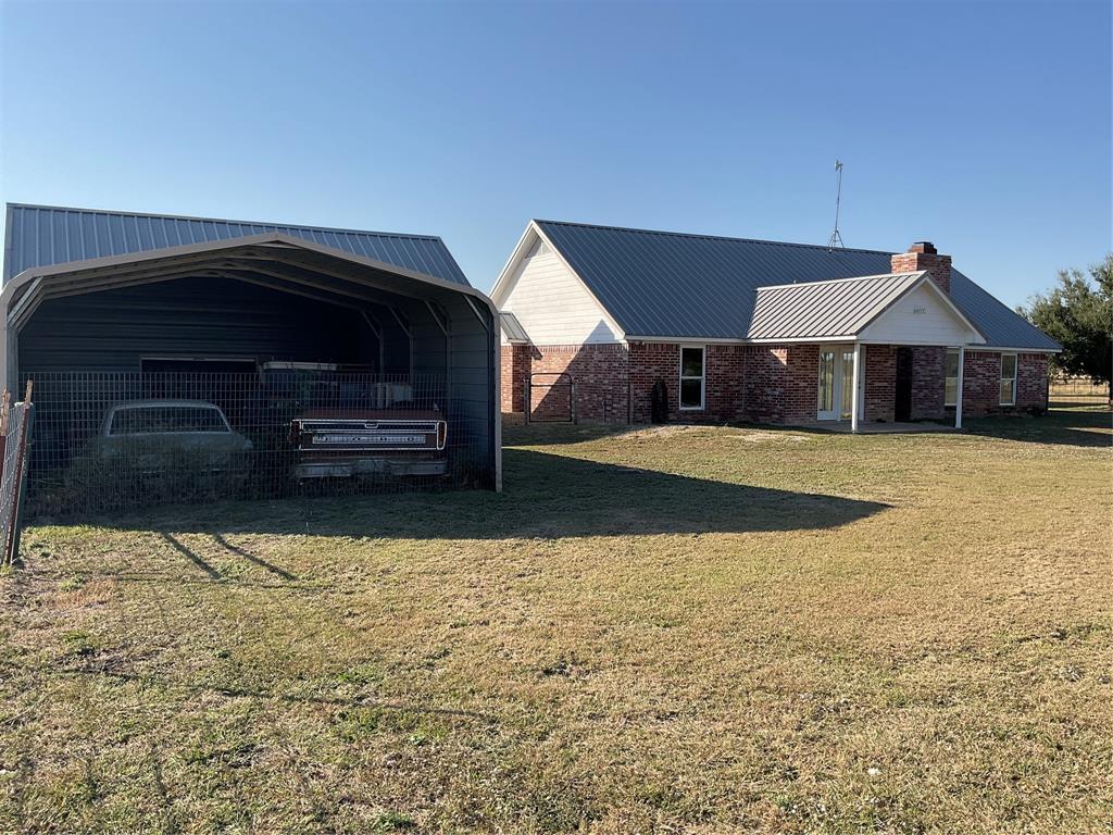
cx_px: 556
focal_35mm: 29
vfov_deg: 48.2
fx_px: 932
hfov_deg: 61.7
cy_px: 418
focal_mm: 3
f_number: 1.8
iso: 16
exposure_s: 1/1577
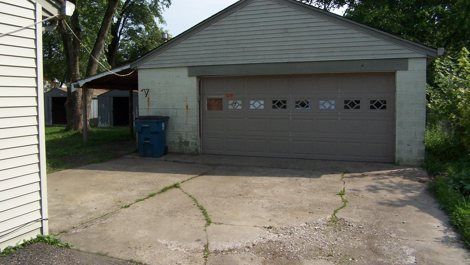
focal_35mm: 42
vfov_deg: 28.3
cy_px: 110
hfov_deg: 48.4
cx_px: 236
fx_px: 523
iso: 80
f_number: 4
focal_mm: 6.3
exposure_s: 1/750
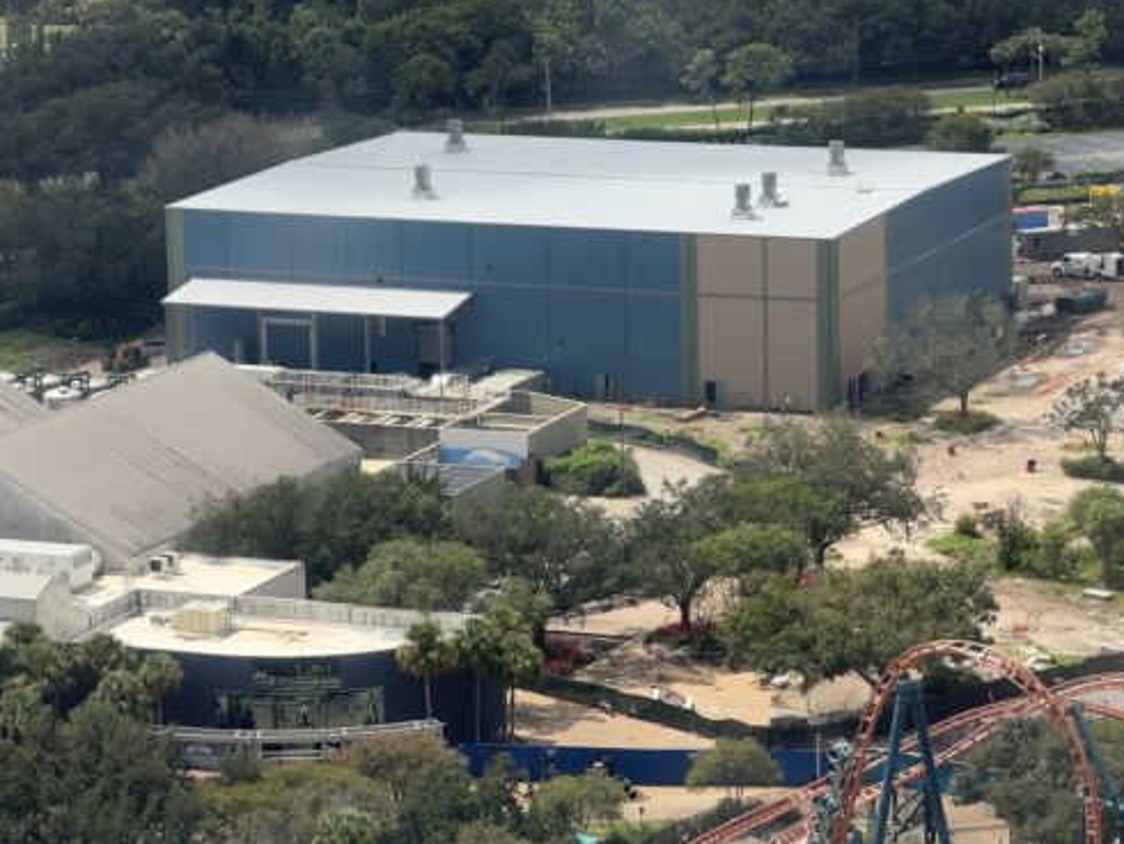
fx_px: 4418
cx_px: 600
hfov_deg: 14.5
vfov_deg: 10.9
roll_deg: +1.1
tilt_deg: -11.2
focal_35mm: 136
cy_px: 305
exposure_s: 1/638
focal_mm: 16.89
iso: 25
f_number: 2.8
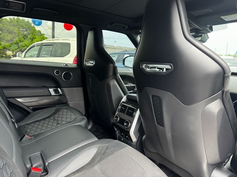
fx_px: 164
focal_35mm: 24
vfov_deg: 56.8
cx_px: 118
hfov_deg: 71.6
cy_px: 88
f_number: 1.78
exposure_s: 1/177
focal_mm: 6.76
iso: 80
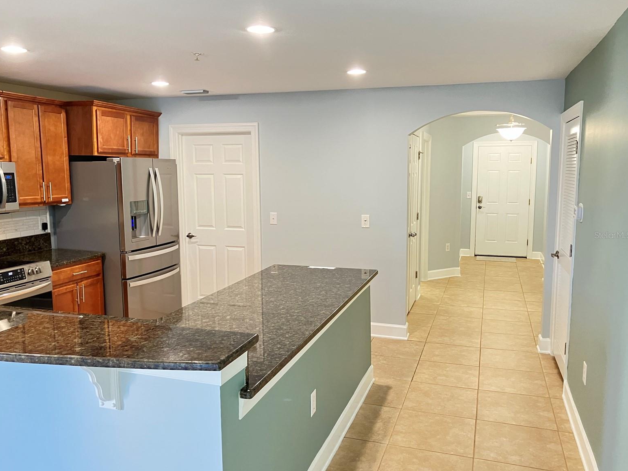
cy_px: 235
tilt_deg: -6.9
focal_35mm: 29
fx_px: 526
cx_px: 308
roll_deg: +0.1
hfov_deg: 61.7
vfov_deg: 48.2
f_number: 1.8
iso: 250
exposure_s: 1/40
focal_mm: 3.99
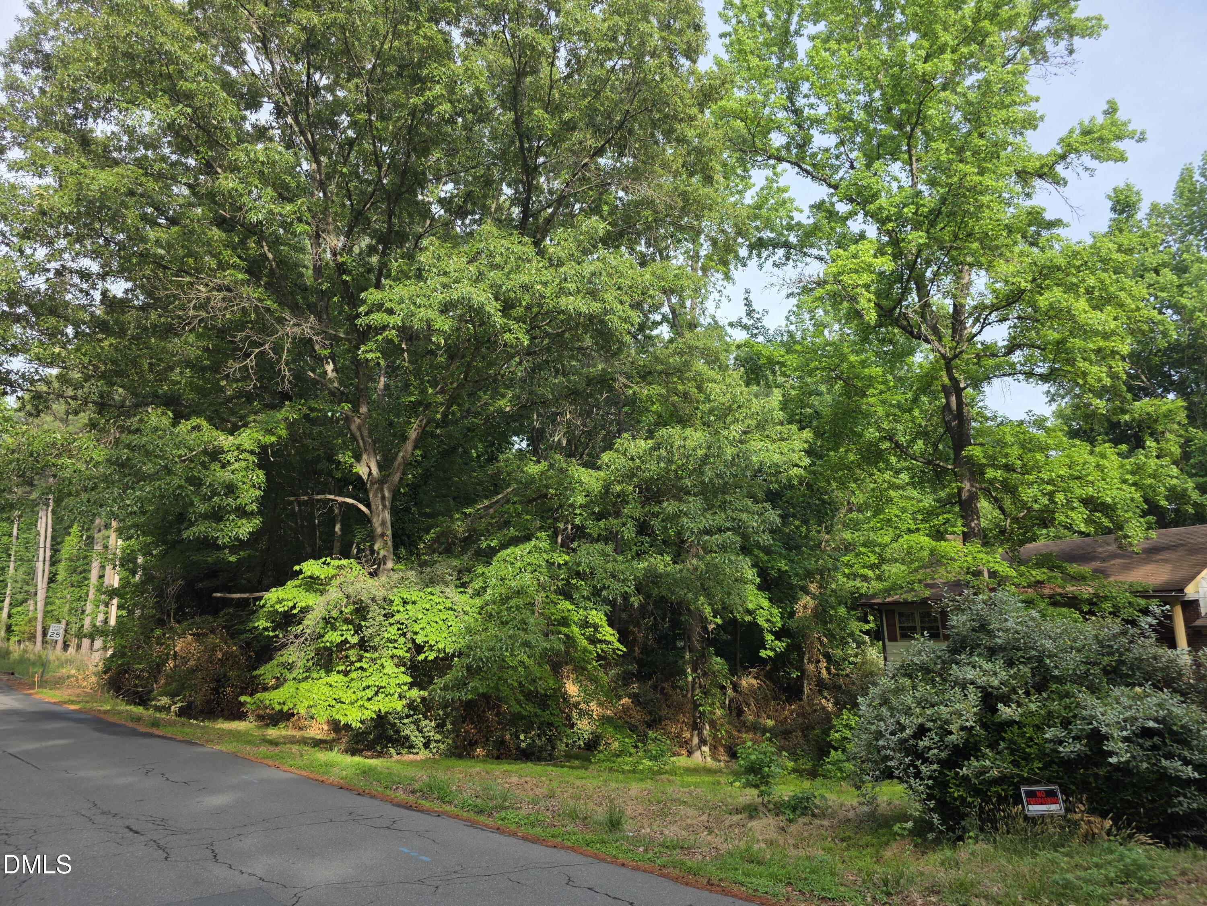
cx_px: 604
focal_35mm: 23
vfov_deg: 58.9
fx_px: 802
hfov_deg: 73.9
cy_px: 453
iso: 80
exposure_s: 1/1910
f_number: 1.7
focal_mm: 6.3
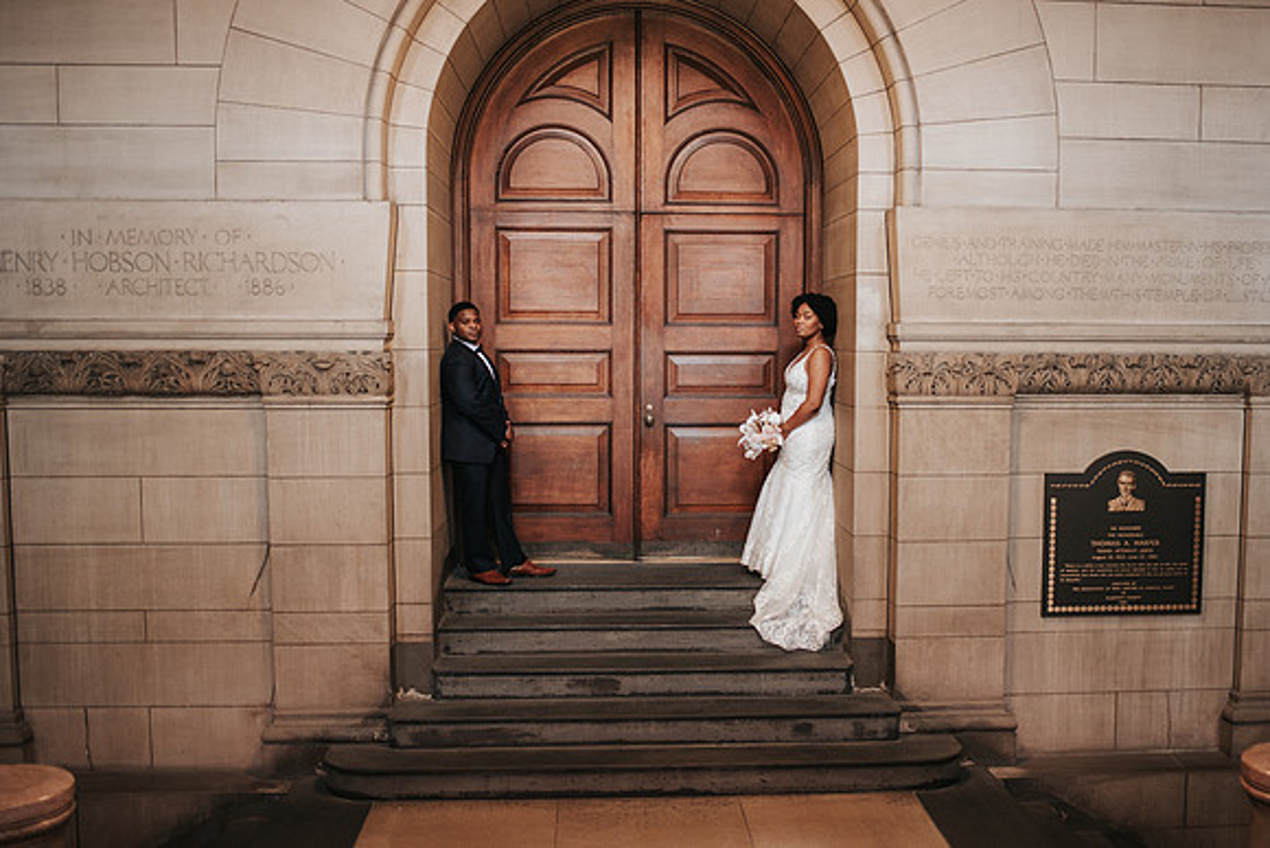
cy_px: 474
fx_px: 1415
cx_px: 710
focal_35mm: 40
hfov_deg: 48.2
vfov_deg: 33.3
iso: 1000
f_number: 2.2
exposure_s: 1/125
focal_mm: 35
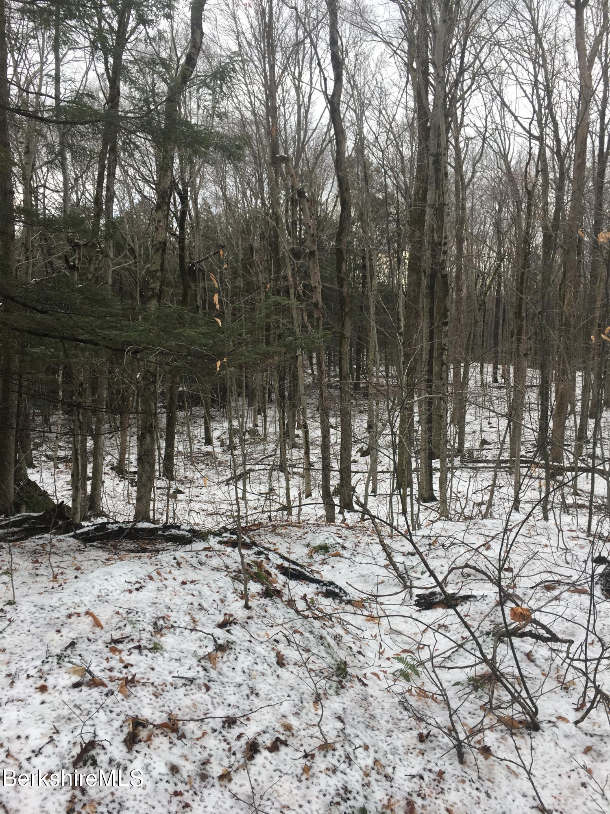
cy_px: 407
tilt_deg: -9.1
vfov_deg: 61.7
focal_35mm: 29
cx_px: 305
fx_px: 681
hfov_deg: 48.2
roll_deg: +0.1
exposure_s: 1/120
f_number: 2.2
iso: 25
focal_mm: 4.15
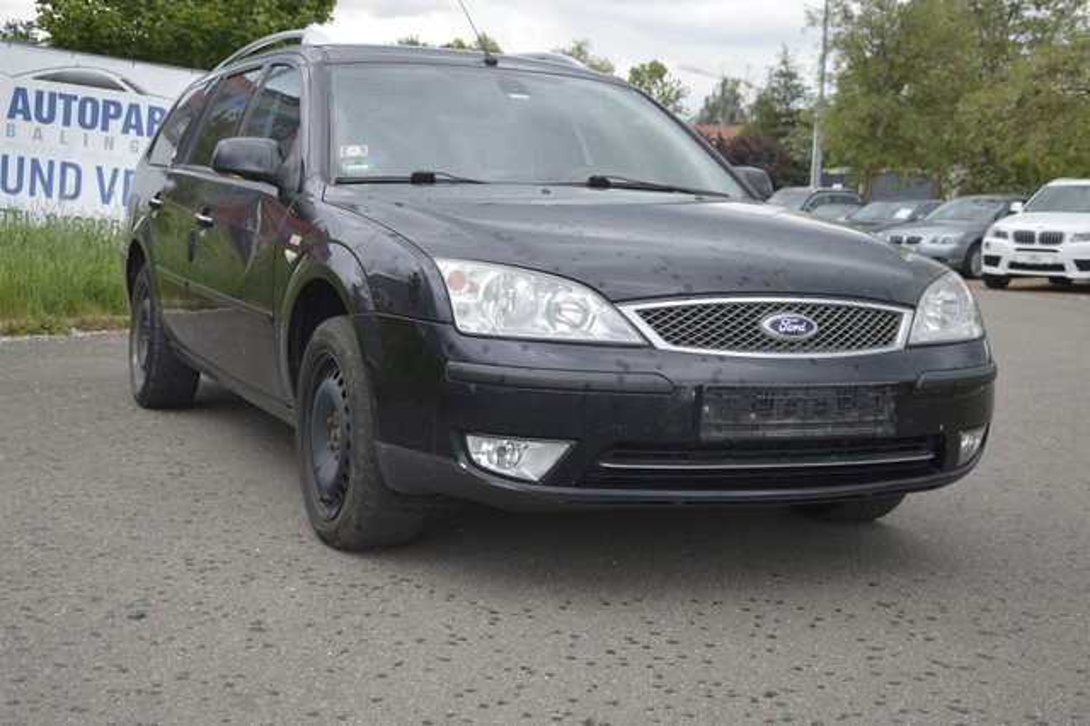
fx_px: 1543
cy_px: 363
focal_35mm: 51
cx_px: 545
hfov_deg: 38.9
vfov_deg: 26.5
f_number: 5.6
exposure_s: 1/125
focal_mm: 34
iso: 100
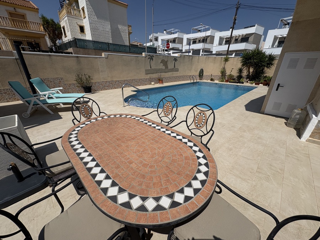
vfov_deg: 85.7
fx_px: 129
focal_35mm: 14
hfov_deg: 102.1
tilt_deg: -22.6
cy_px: 120
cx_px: 160
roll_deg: +0.1
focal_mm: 2.22
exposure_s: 1/5650
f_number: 2.2
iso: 50
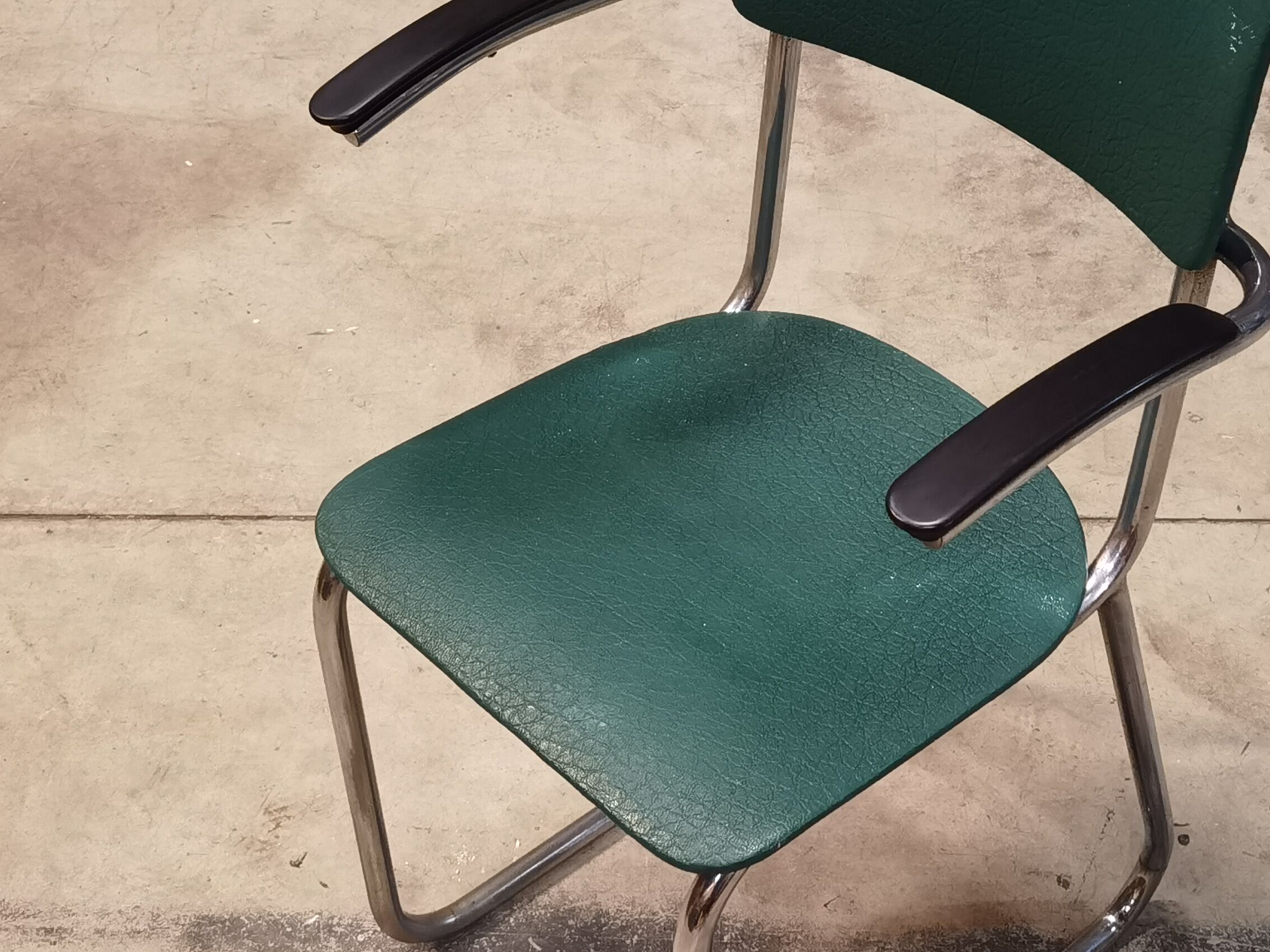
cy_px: 510
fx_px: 2311
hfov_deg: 30.6
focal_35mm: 63
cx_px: 796
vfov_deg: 23.3
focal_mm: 6.71
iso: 640
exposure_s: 1/25
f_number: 1.9
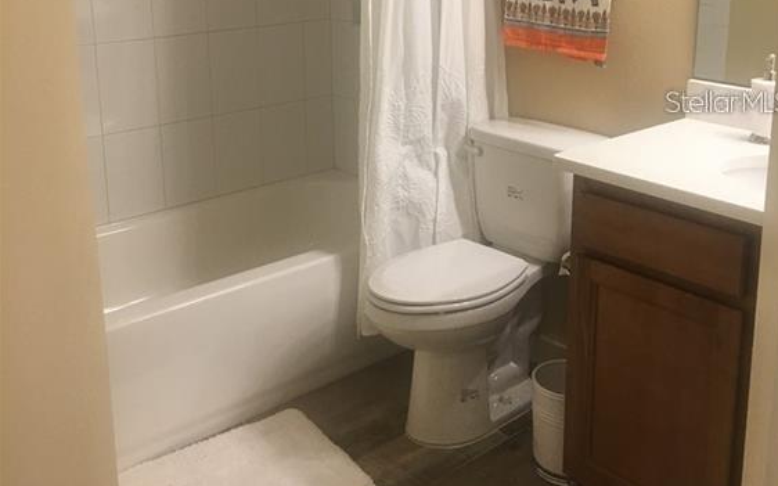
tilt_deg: -12.3
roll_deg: -0.5
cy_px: 101
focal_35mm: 42
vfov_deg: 29.9
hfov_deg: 47.2
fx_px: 890
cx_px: 397
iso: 40
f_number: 2.2
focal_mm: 4.15
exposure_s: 1/30
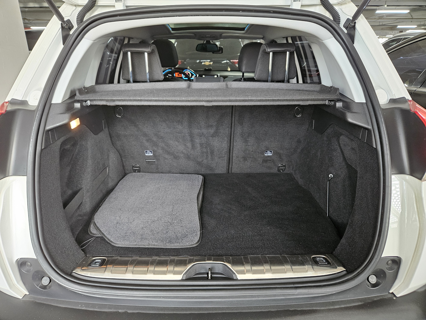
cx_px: 213
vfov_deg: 58.9
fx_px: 283
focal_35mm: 23
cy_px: 160
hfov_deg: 73.9
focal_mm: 5.4
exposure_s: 1/120
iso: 1000
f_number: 1.8
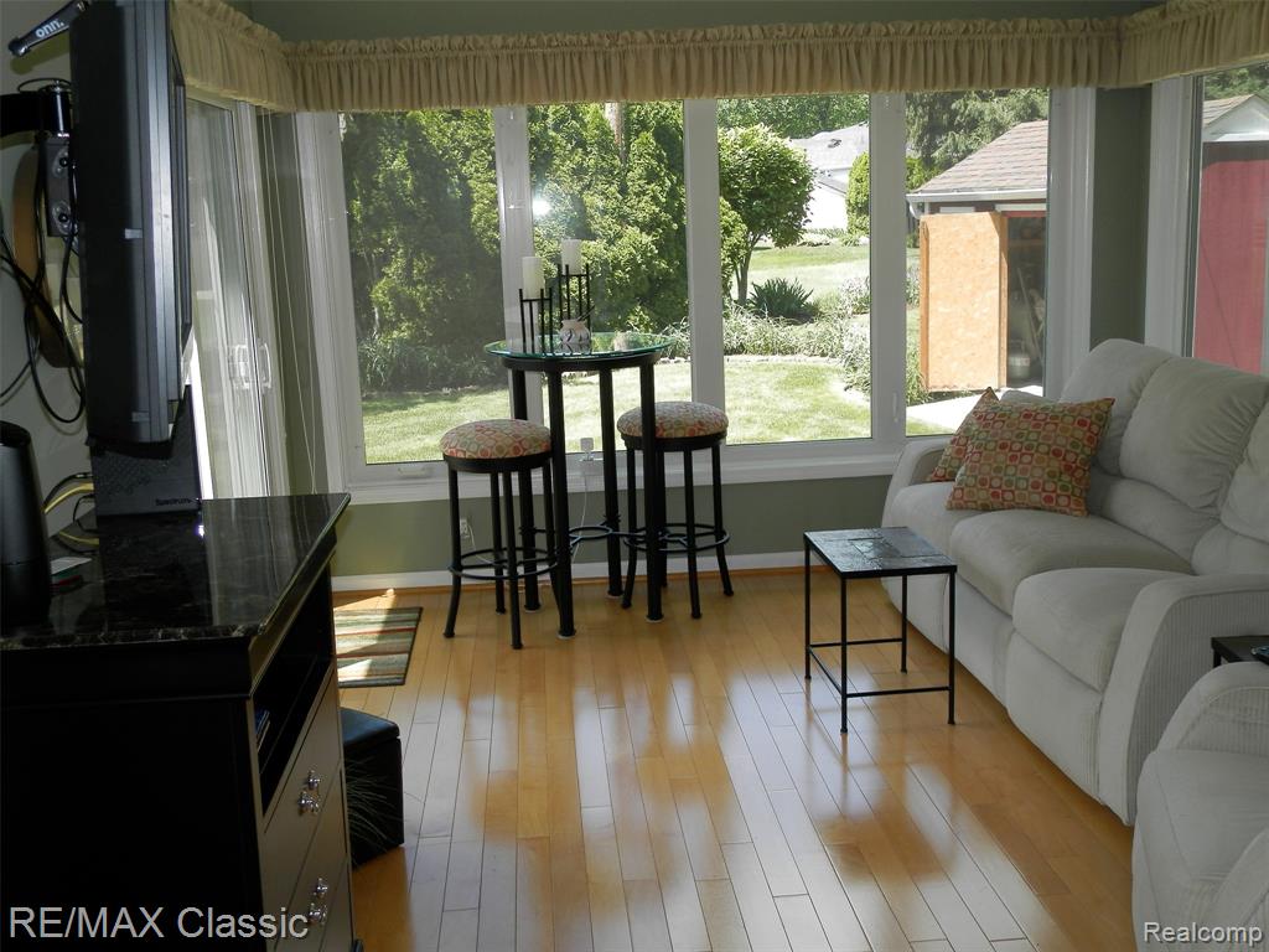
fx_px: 1246
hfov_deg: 54.0
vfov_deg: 41.8
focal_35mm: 34
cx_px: 634
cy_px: 476
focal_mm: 6.1
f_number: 3.3
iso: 80
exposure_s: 1/100
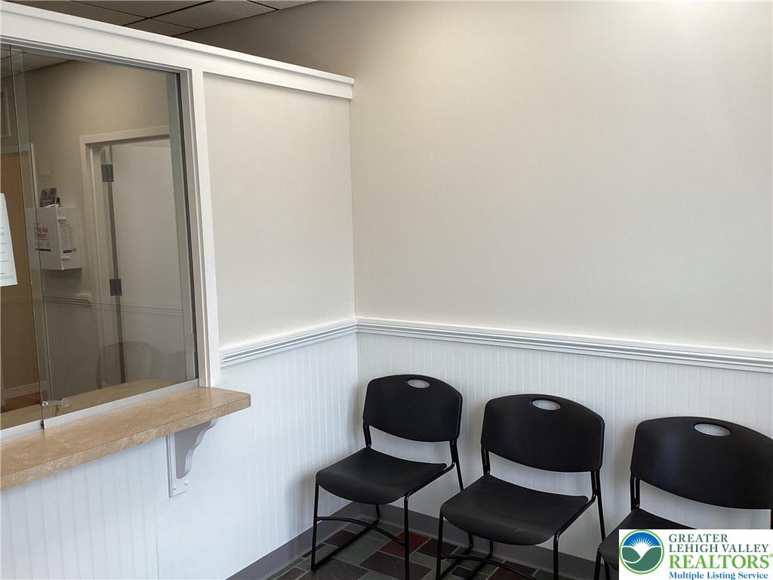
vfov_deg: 45.4
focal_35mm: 31
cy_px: 290
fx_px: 692
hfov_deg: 58.4
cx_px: 386
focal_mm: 3.3
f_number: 2.4
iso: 32
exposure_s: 1/120
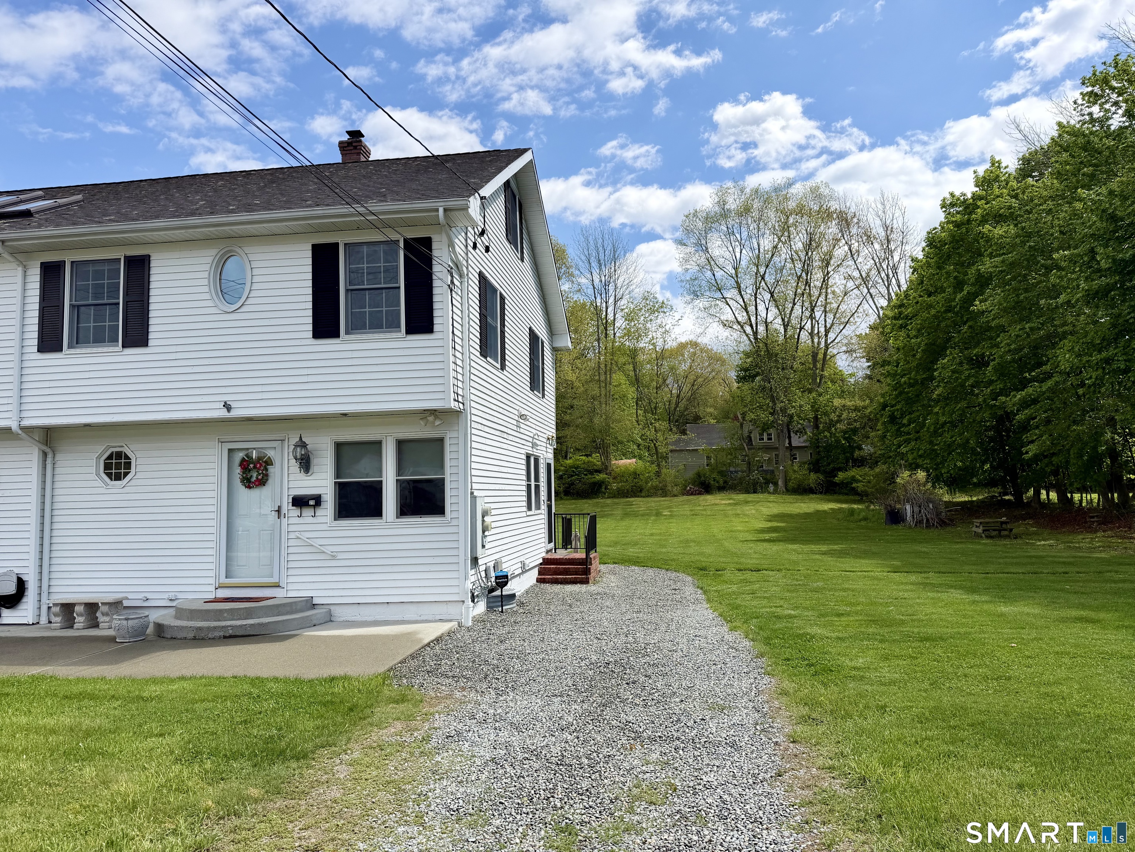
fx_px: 787
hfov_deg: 71.6
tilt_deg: +6.0
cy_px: 426
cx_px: 568
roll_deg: +2.2
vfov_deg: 56.8
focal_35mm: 24
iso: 80
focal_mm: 6.76
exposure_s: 1/5714
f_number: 1.78
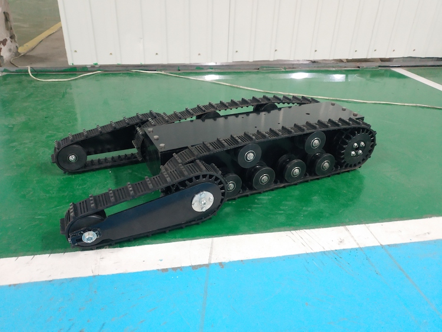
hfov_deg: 56.8
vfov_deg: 44.2
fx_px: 409
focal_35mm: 32
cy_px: 166
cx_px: 221
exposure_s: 1/12
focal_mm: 4.5
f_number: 2
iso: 1093
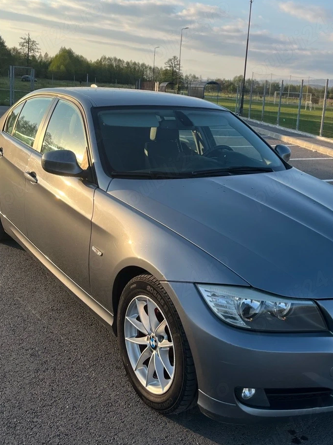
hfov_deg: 37.5
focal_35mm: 38
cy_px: 187
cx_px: 209
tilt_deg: -11.1
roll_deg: -3.5
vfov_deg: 48.8
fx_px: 488
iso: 50
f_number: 1.6
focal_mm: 5.1
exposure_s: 1/1600
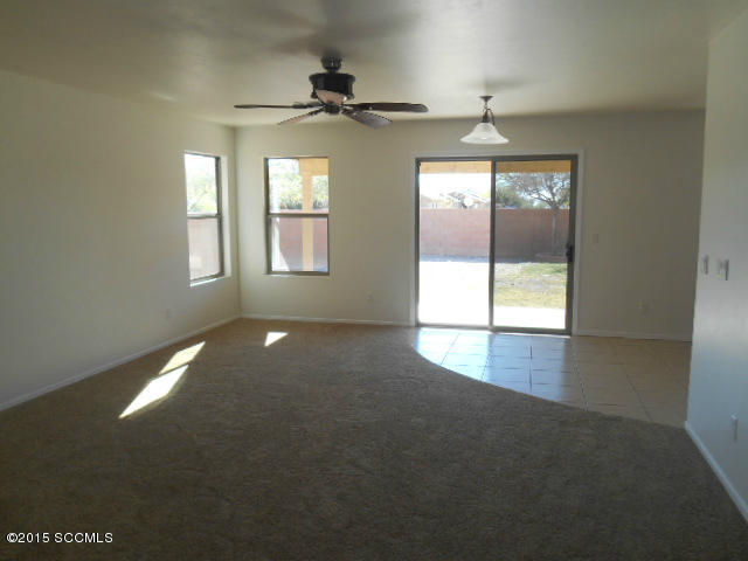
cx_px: 374
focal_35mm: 26
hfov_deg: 67.3
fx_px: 562
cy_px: 280
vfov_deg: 53.1
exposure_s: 1/50
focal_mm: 4.7
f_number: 3.4
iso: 80
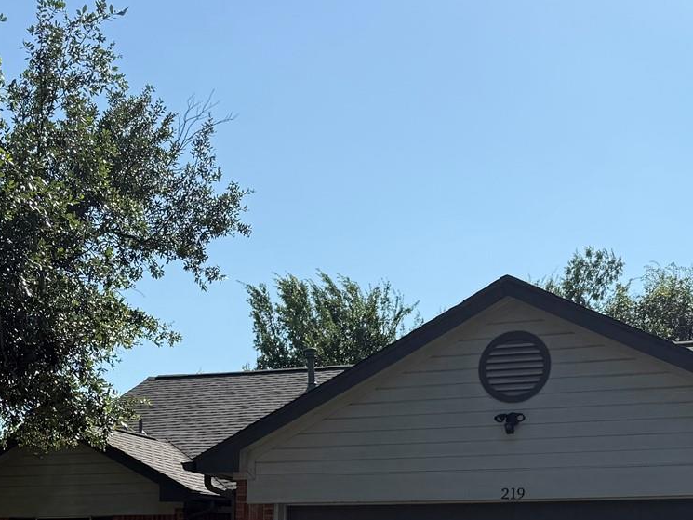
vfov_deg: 21.3
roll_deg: +0.3
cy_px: 549
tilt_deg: +3.0
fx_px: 1322
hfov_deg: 29.3
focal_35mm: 66
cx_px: 262
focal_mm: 6.76
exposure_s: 1/5319
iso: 80
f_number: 1.78
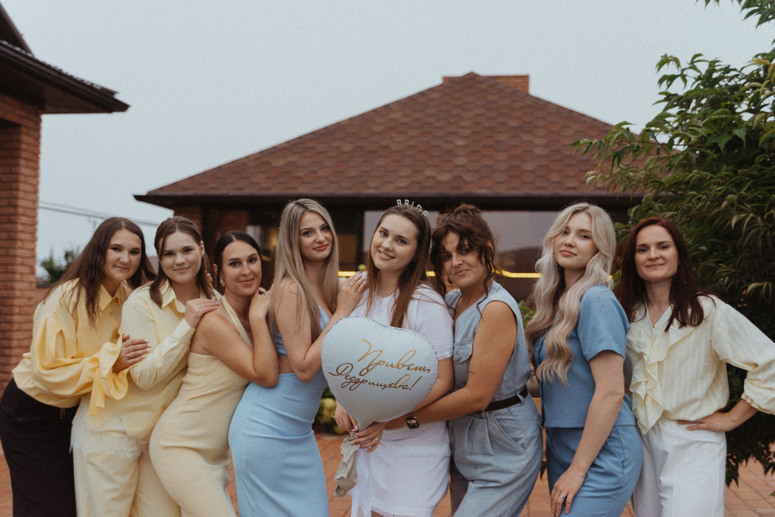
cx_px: 388
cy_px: 258
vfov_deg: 30.5
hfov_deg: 44.5
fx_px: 948
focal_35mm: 44
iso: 8000
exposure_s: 1/1600
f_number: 2.8
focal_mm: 44
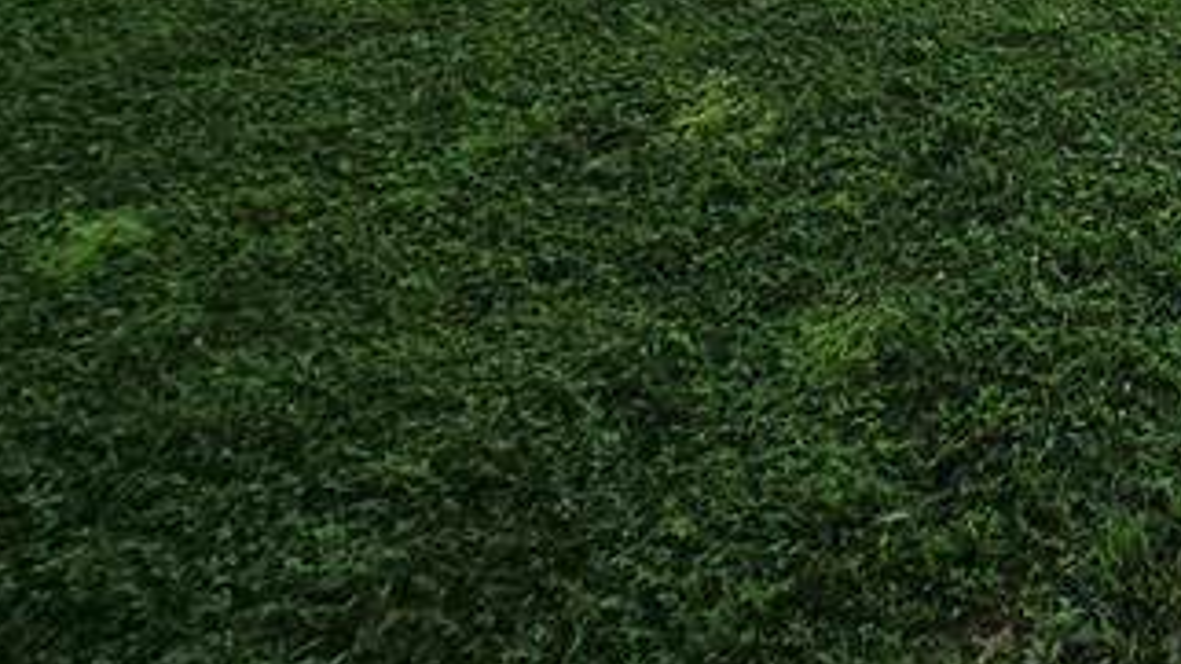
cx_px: 1702
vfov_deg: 17.3
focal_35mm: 45
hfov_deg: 30.1
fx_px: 1409
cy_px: -730
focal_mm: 2.2
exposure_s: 1/1550
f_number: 2.2
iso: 50
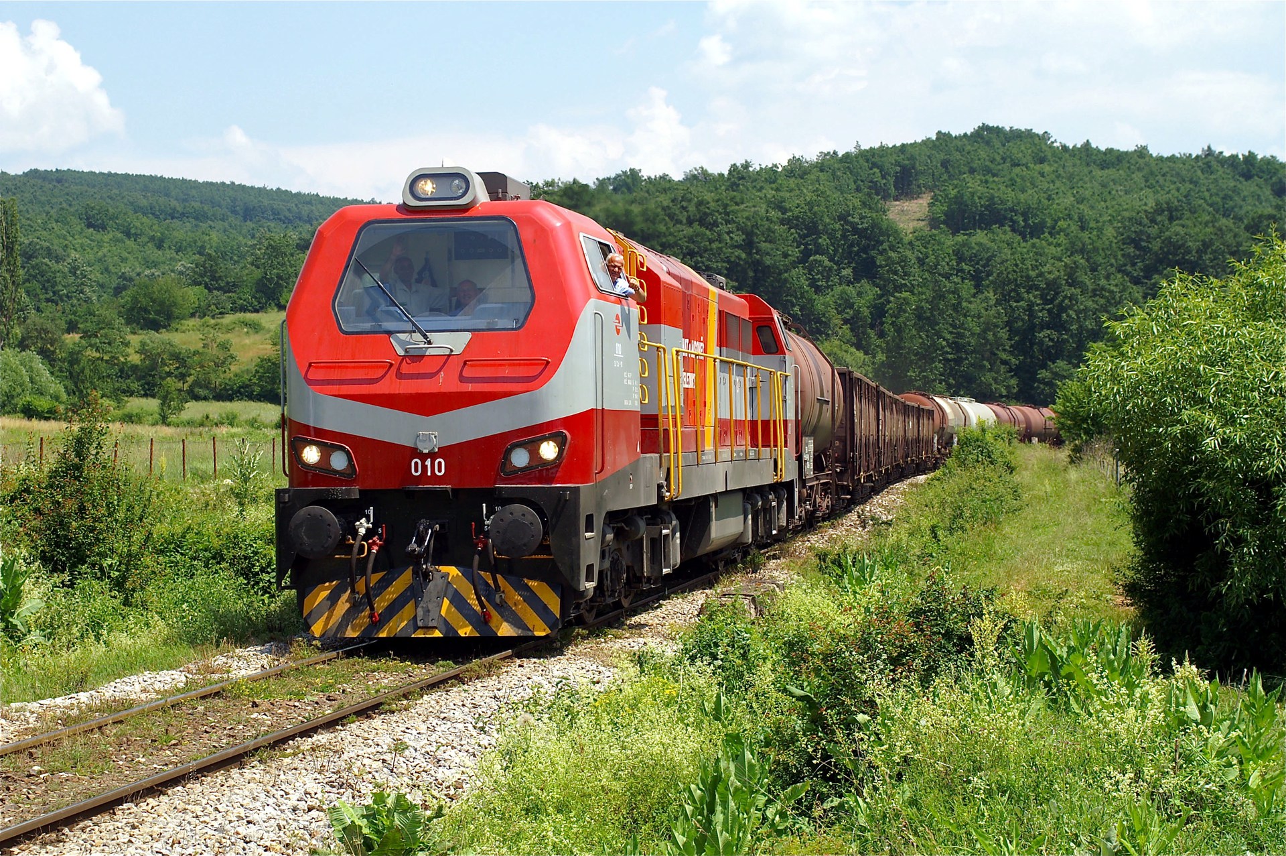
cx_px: 643
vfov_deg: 20.1
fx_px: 2409
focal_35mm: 68
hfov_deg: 29.9
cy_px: 428
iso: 200
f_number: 7.1
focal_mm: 45
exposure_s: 1/640
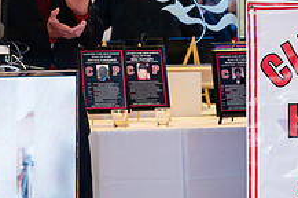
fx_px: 2471
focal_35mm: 299
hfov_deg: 6.9
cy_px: 16
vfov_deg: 4.6
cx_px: 316
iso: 1250
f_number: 3.2
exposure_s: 1/125
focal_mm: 110
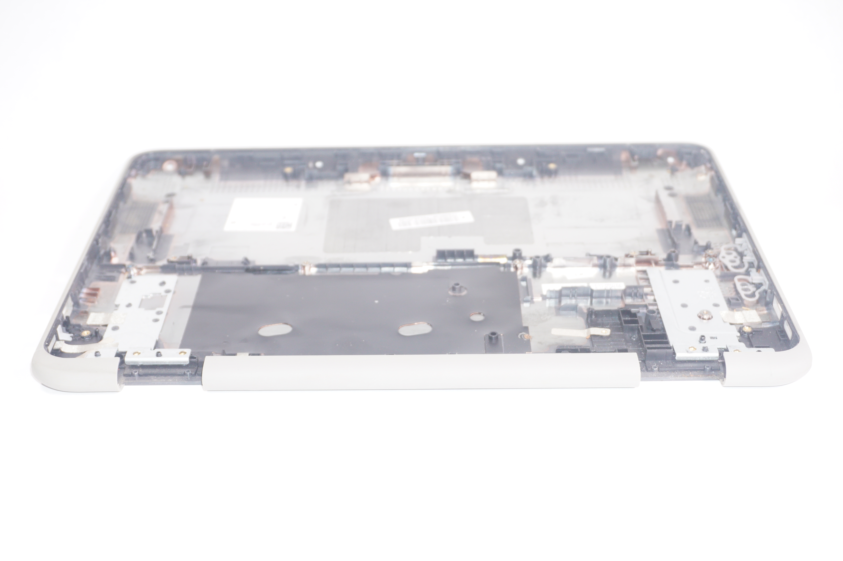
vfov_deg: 27.2
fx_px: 1158
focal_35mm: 50
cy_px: 280
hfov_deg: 40.0
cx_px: 422
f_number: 5.6
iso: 400
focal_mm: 33
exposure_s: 1/160
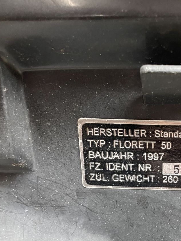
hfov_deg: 28.4
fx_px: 342
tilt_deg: -33.4
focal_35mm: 49
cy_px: 161
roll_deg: -2.2
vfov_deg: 38.5
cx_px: 167
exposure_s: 1/50
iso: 250
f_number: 1.6
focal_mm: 4.2
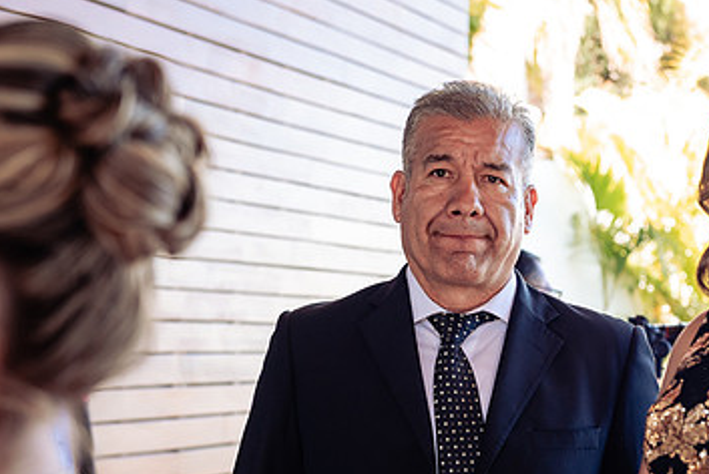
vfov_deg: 14.8
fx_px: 1813
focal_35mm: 92
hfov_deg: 21.9
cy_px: 340
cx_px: 544
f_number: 4
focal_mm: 56
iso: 400
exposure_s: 1/125
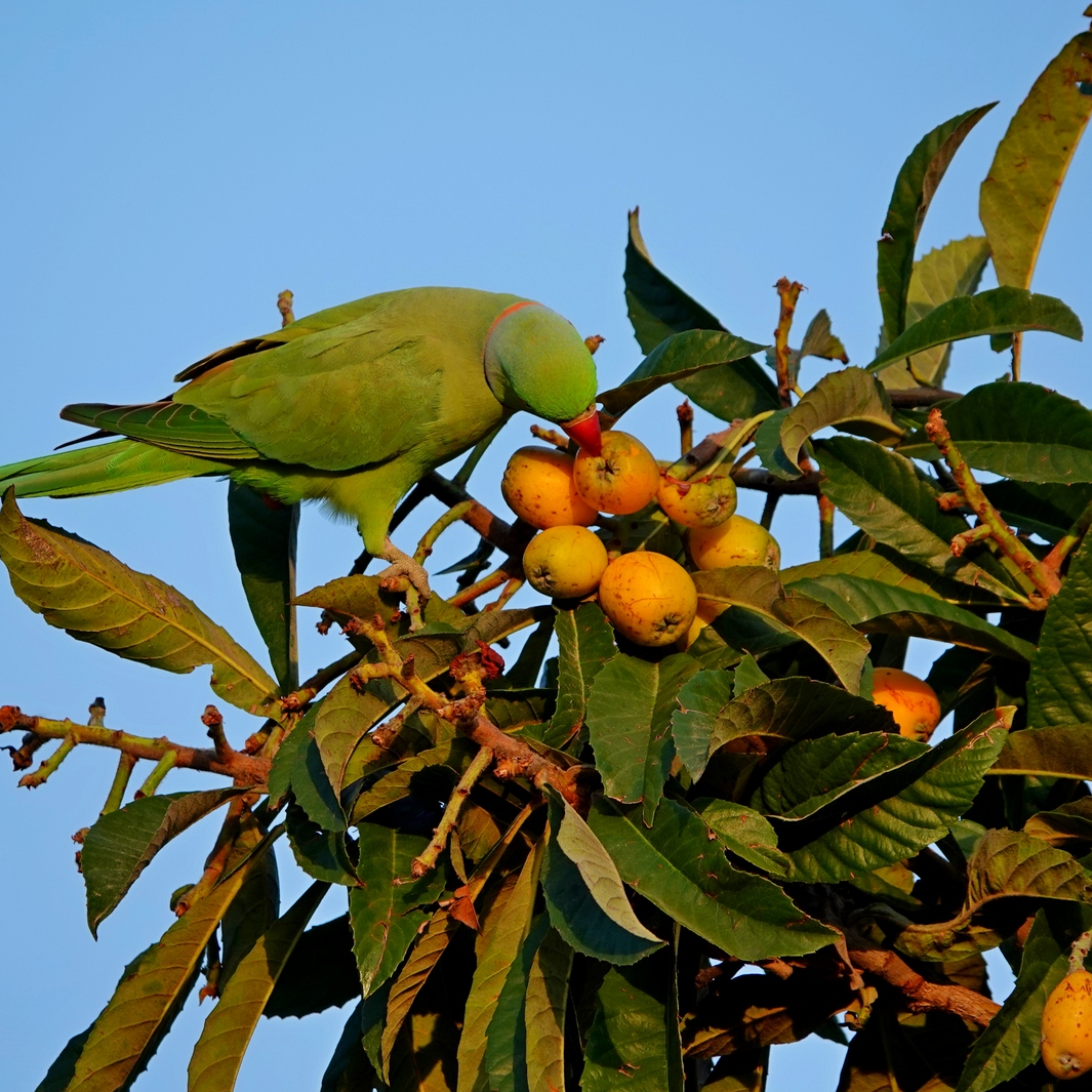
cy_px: 546
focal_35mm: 682
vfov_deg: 2.6
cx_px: 427
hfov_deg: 2.6
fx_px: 24341
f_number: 4
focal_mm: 195.64
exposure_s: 1/250
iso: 100
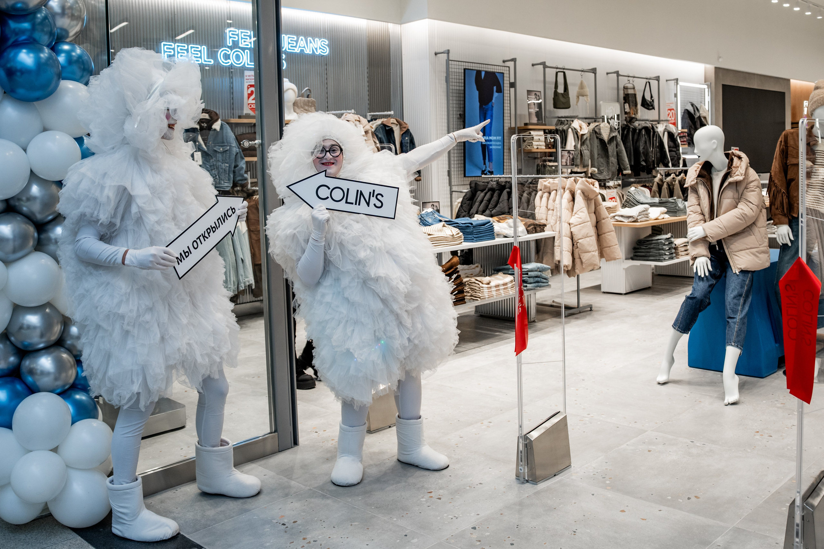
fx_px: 779
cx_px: 424
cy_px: 215
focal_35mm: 34
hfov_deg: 55.7
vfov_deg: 38.6
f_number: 4
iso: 800
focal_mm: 28
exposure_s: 1/250
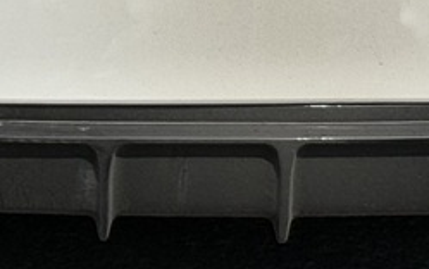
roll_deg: +1.0
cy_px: -369
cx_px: 234
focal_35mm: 294
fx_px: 3440
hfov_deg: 7.1
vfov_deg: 4.4
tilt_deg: -11.2
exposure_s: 1/8772
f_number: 1.78
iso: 64
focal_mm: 6.76
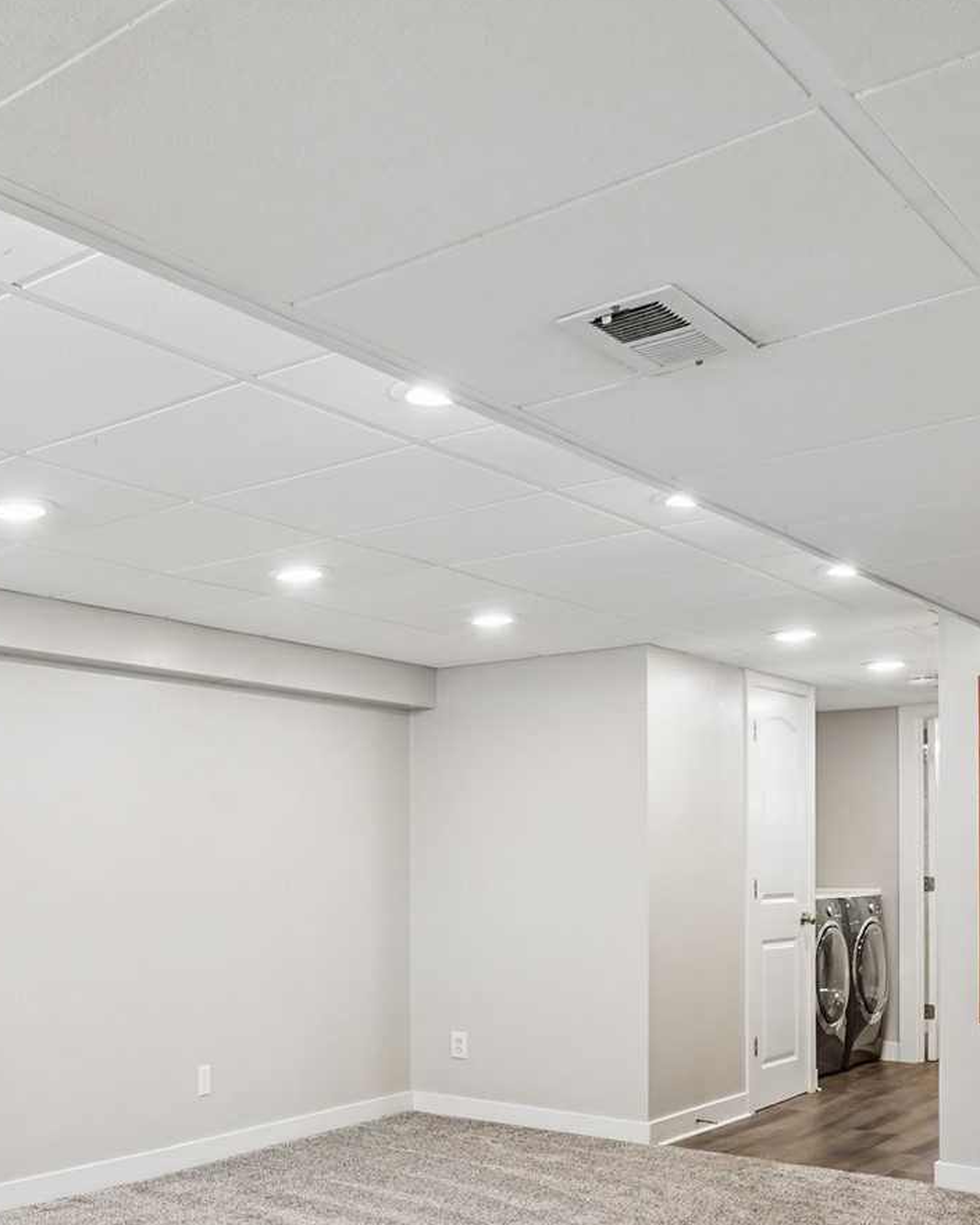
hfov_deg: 34.8
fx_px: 1341
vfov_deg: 48.0
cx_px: -88
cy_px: 852
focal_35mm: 37
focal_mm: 16
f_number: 9
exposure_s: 1/13
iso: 400
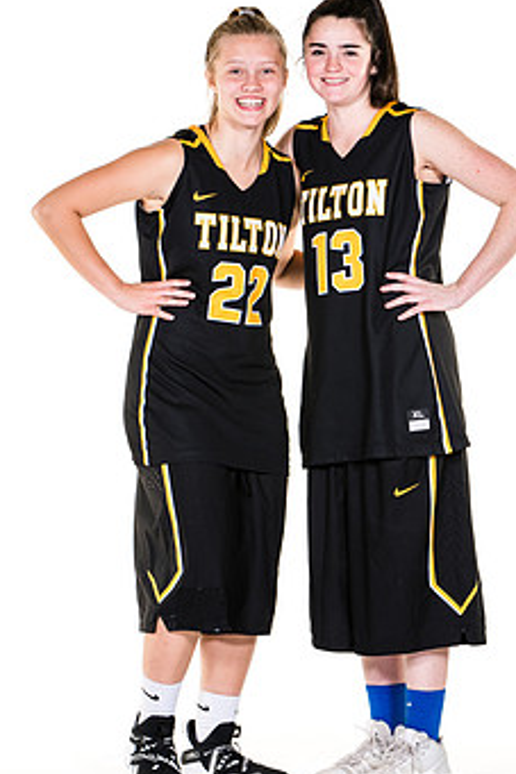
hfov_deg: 6.3
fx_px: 4691
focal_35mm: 218
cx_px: 293
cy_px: 372
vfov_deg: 9.4
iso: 200
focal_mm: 110
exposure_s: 1/160
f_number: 6.3
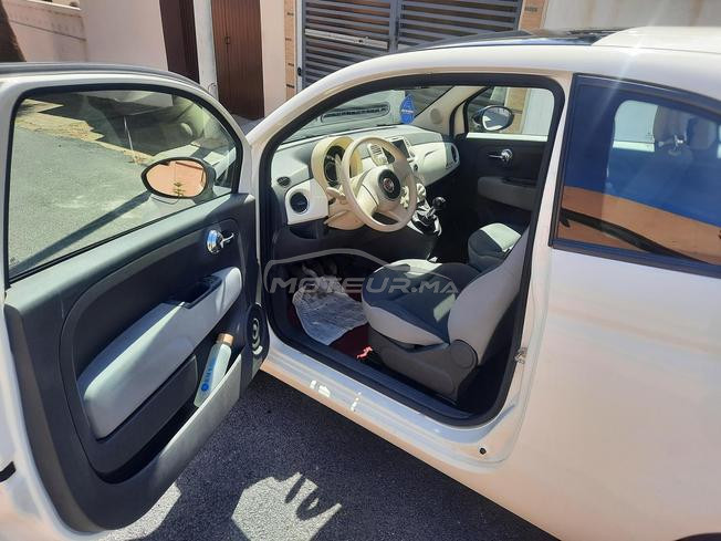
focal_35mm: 25
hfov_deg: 69.4
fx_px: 521
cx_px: 360
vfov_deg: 54.9
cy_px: 270
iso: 32
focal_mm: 4.6
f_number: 2
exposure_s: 1/281
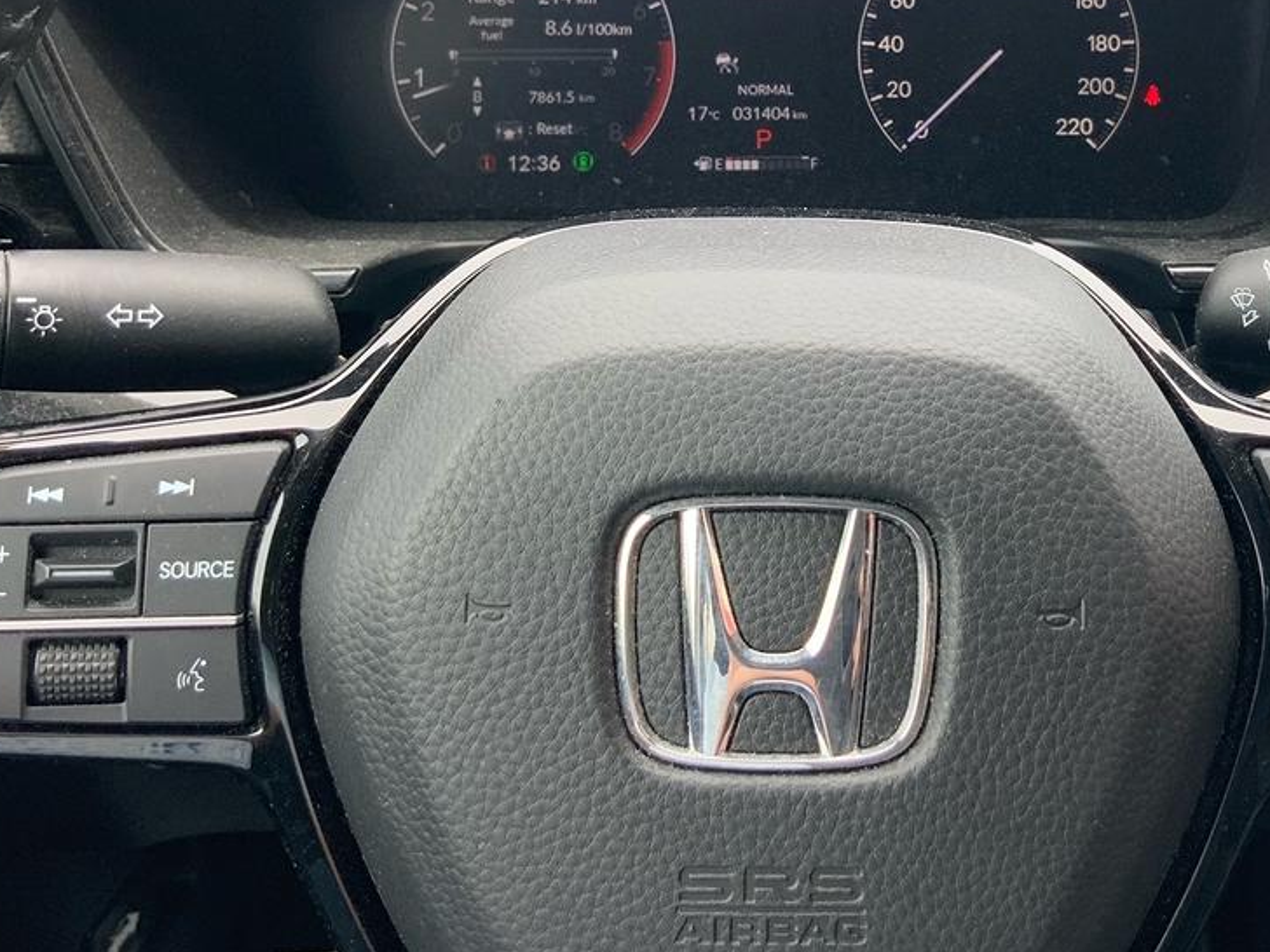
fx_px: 1871
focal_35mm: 51
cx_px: 839
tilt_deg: -19.2
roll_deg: -4.2
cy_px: 120
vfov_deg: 27.7
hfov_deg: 37.1
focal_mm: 3
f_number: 1.8
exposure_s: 1/122
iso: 20
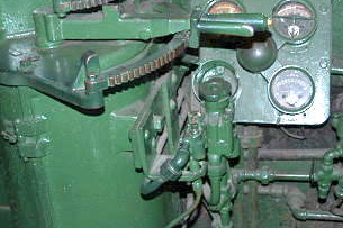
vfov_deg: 21.6
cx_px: 223
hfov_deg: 32.2
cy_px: 50
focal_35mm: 62
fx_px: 590
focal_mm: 18
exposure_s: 1/60
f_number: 4
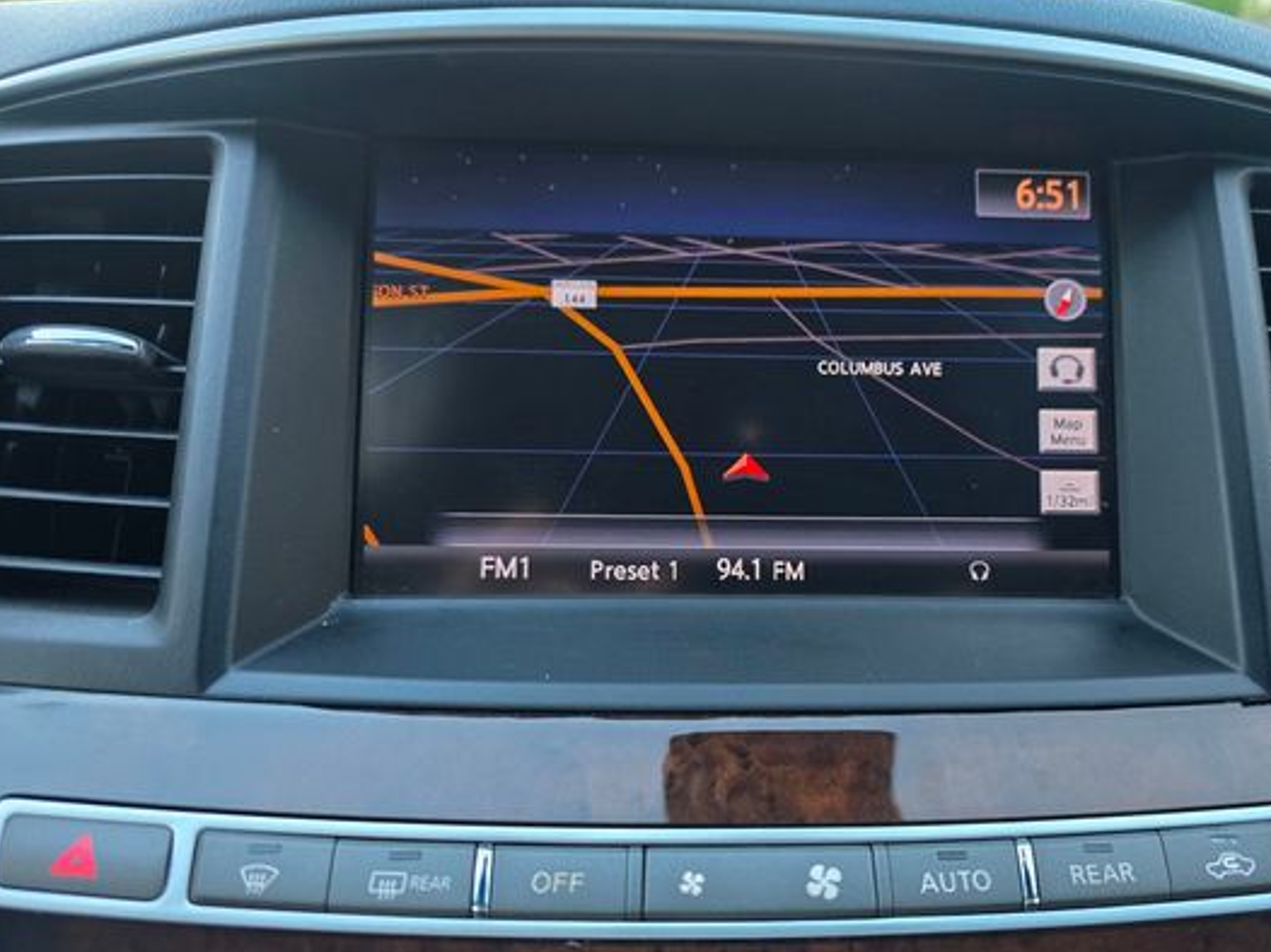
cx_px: 747
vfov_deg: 49.5
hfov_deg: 63.0
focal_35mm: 28
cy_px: 551
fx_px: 1028
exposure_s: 1/36.1
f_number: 1.7
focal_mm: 6.3
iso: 320
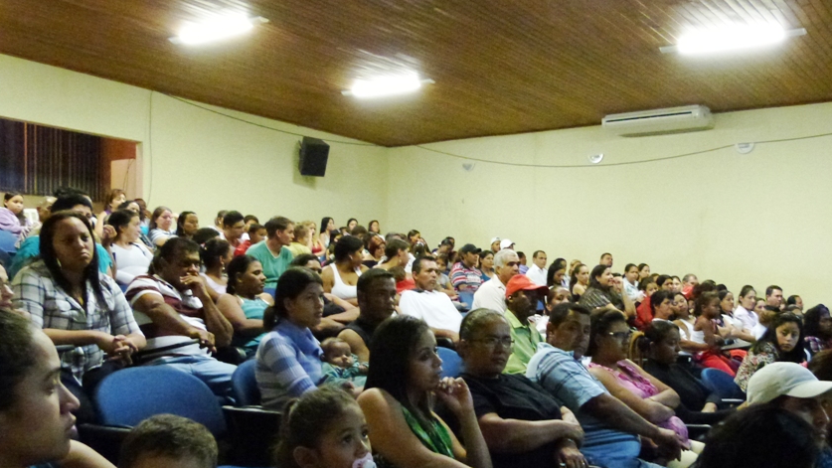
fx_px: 794
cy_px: 330
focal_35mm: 36
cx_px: 508
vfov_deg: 32.4
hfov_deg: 54.8
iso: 1000
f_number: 2.8
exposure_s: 1/15
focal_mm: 4.7
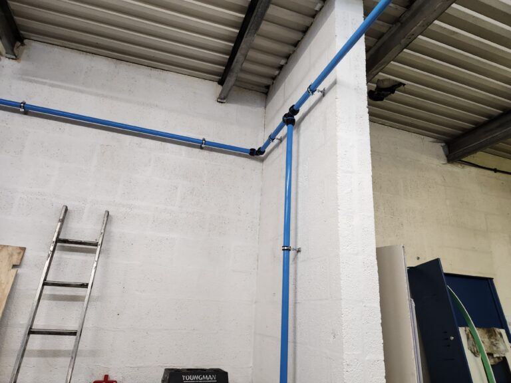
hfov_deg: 73.9
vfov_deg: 58.9
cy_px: 192
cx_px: 256
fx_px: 340
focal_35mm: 23
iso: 200
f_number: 1.8
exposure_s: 1/100
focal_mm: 5.4
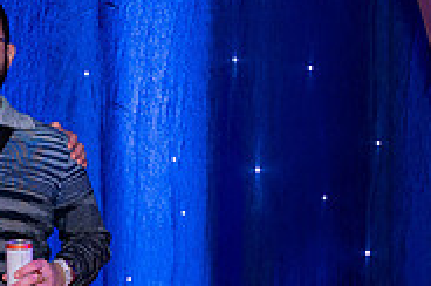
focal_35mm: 115
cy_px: 249
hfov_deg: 17.1
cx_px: -73
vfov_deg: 11.8
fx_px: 1374
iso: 2500
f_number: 4
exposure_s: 1/60
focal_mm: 28
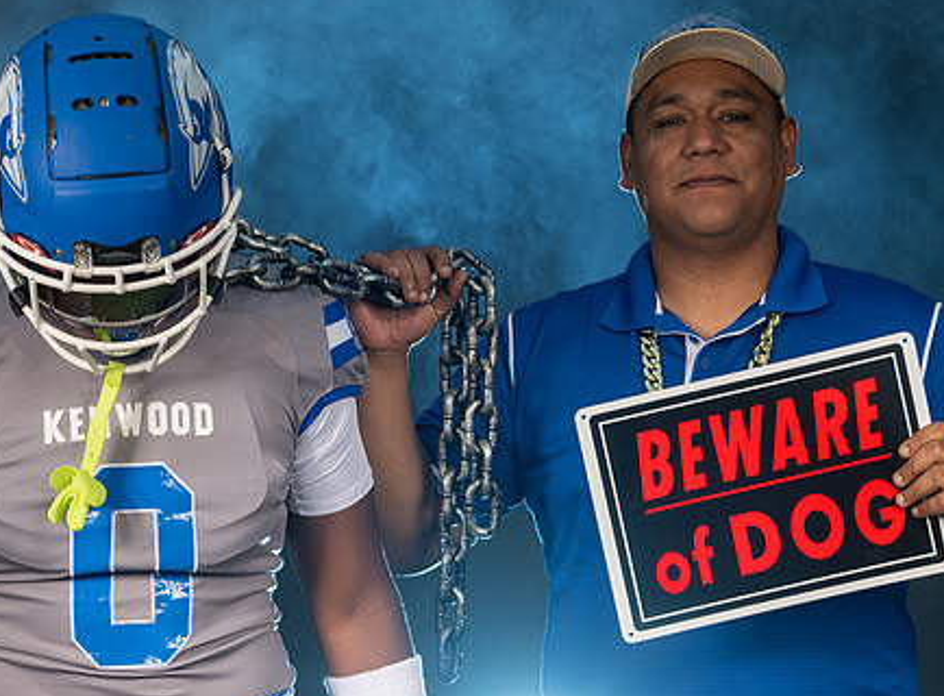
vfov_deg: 13.0
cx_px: 473
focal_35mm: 113
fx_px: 3063
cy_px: 373
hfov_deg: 17.5
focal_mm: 70
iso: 80
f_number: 6.3
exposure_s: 1/125
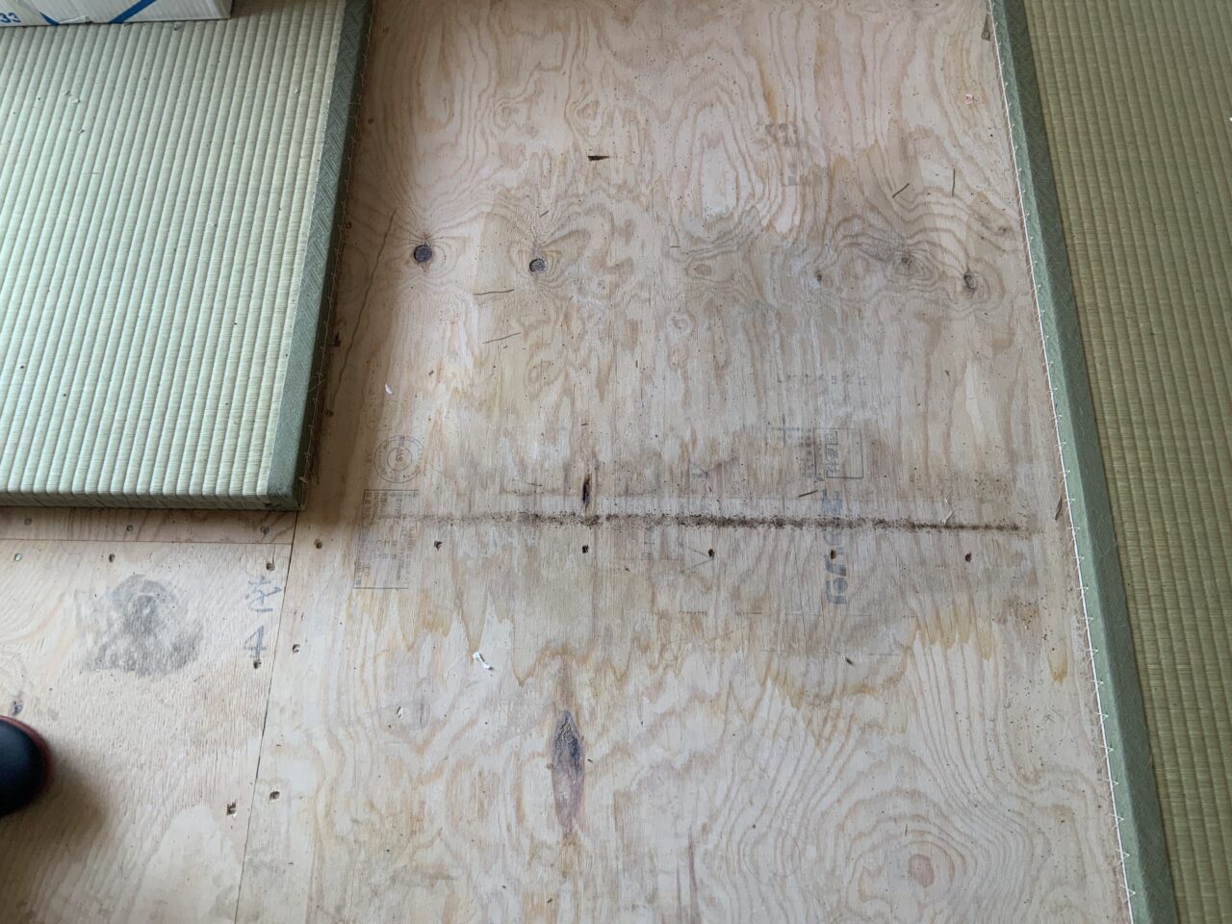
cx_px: 616
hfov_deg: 61.7
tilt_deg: -66.7
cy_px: 462
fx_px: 1032
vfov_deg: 48.2
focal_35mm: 29
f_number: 1.8
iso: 40
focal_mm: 3
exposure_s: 1/62
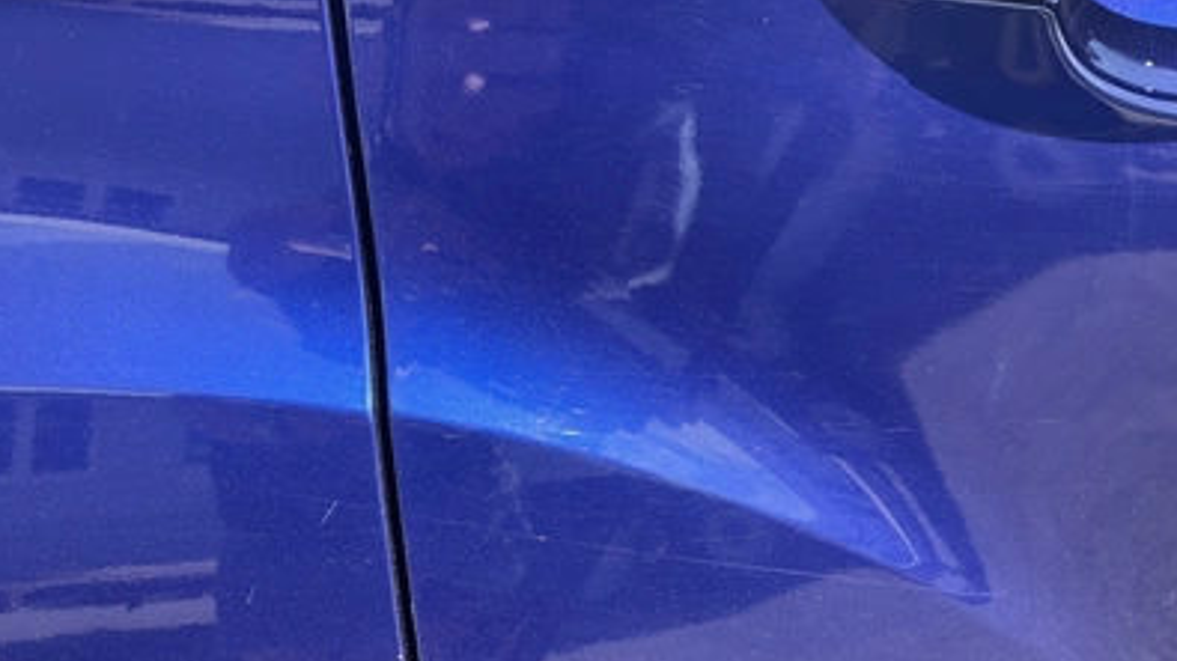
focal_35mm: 32
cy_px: 345
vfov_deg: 36.6
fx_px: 998
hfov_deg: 61.0
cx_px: 584
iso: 25
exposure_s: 1/279
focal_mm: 3
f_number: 1.8
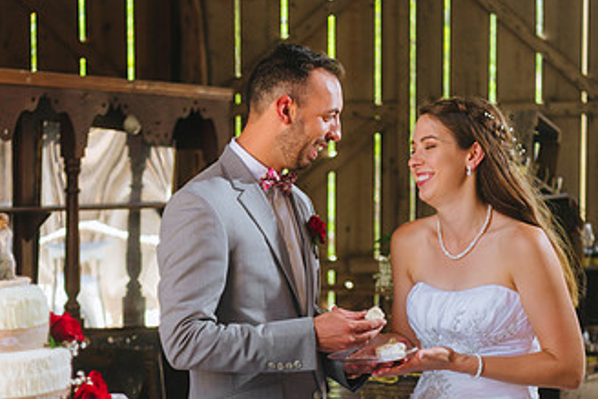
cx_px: 170
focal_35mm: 92
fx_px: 1529
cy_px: 300
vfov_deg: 14.8
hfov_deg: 22.0
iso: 160
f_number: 2.8
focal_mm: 52
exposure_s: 1/160
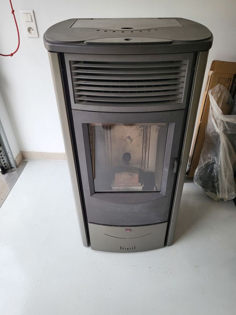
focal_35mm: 26
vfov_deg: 67.3
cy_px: 158
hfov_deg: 53.1
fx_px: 236
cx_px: 118
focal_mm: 4.25
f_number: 1.8
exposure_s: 1/301
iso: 50
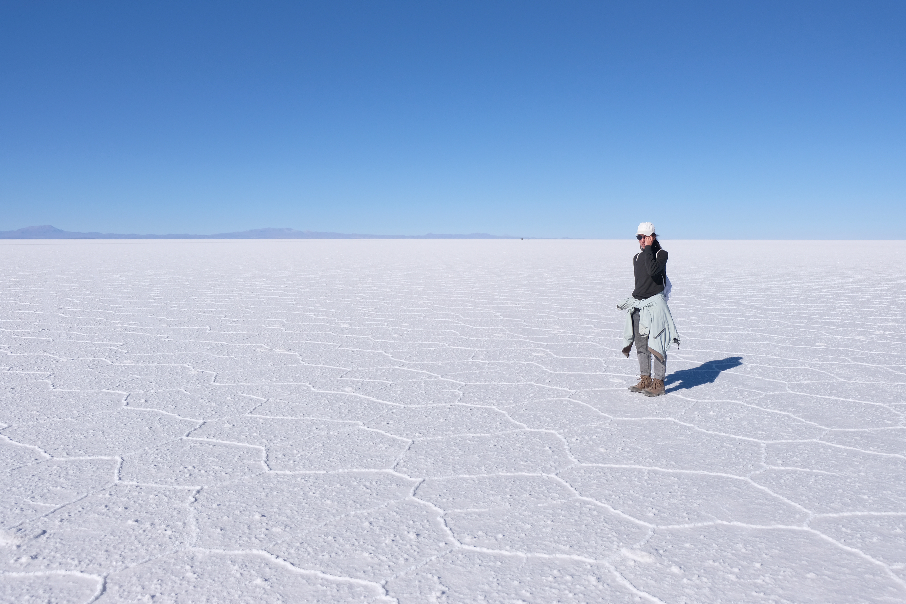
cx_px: 453
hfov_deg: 61.9
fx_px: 755
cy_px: 302
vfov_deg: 43.6
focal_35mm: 30
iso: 250
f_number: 3.8
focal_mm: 20.1
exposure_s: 1/4000
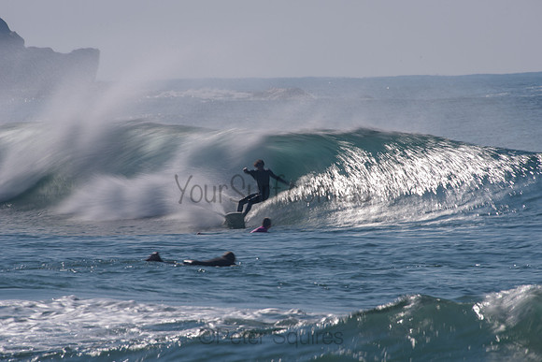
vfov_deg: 2.8
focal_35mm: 500
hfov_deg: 4.1
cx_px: 271
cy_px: 181
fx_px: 7529
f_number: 18
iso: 31
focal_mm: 500
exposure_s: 1/20
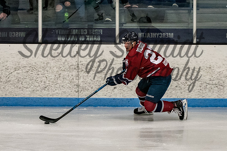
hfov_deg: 8.0
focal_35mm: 258
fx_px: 1630
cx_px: 133
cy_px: 62
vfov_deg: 5.3
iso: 3200
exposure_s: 1/800
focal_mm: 86
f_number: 4
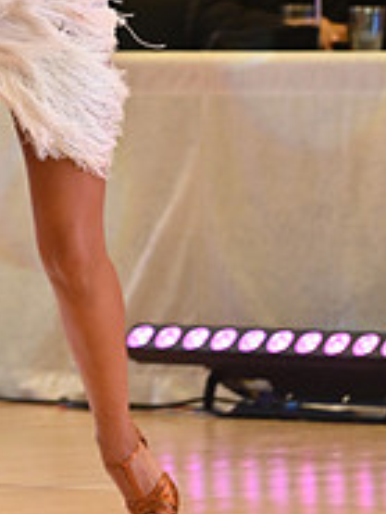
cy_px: -144
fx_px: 8955
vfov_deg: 3.3
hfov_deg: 2.5
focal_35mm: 603
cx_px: -18
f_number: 5.6
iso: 4000
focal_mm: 200
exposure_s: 1/400
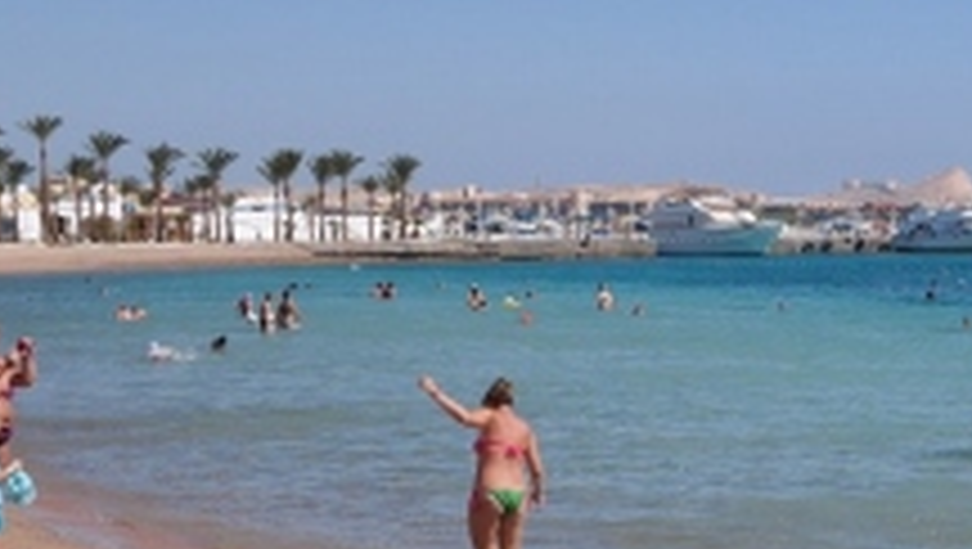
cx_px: 1233
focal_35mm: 96
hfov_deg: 20.5
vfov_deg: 12.6
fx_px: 2477
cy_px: 410
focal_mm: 22
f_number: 7.1
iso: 100
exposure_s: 1/180
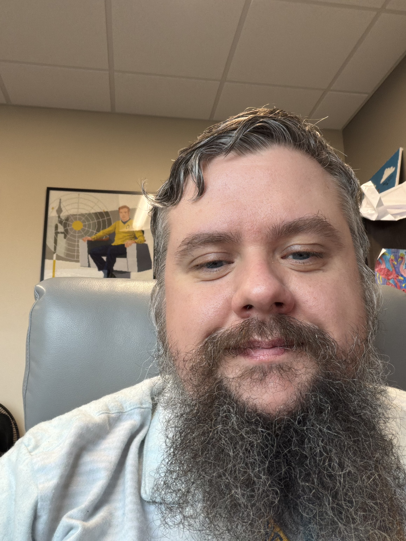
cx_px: 203
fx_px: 469
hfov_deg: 46.8
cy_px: 270
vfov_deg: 60.0
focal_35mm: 30
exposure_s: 1/60
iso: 100
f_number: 1.9
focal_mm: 2.71
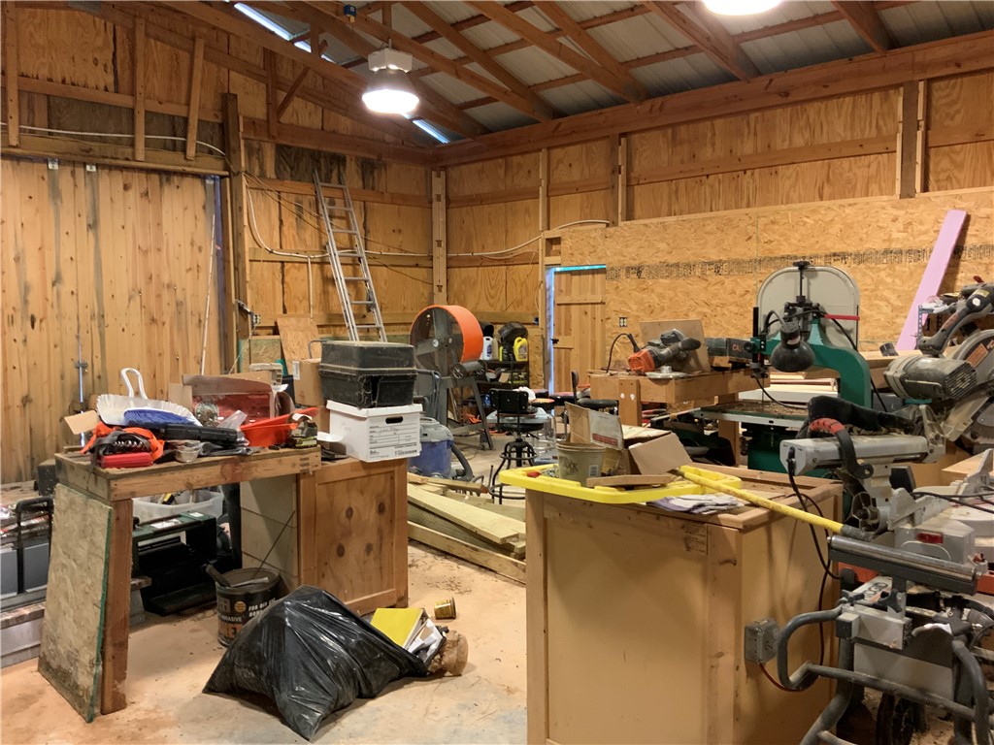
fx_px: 833
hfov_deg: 61.7
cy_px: 372
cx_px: 497
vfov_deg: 48.2
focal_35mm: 29
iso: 200
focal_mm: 3
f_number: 1.8
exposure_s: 1/40
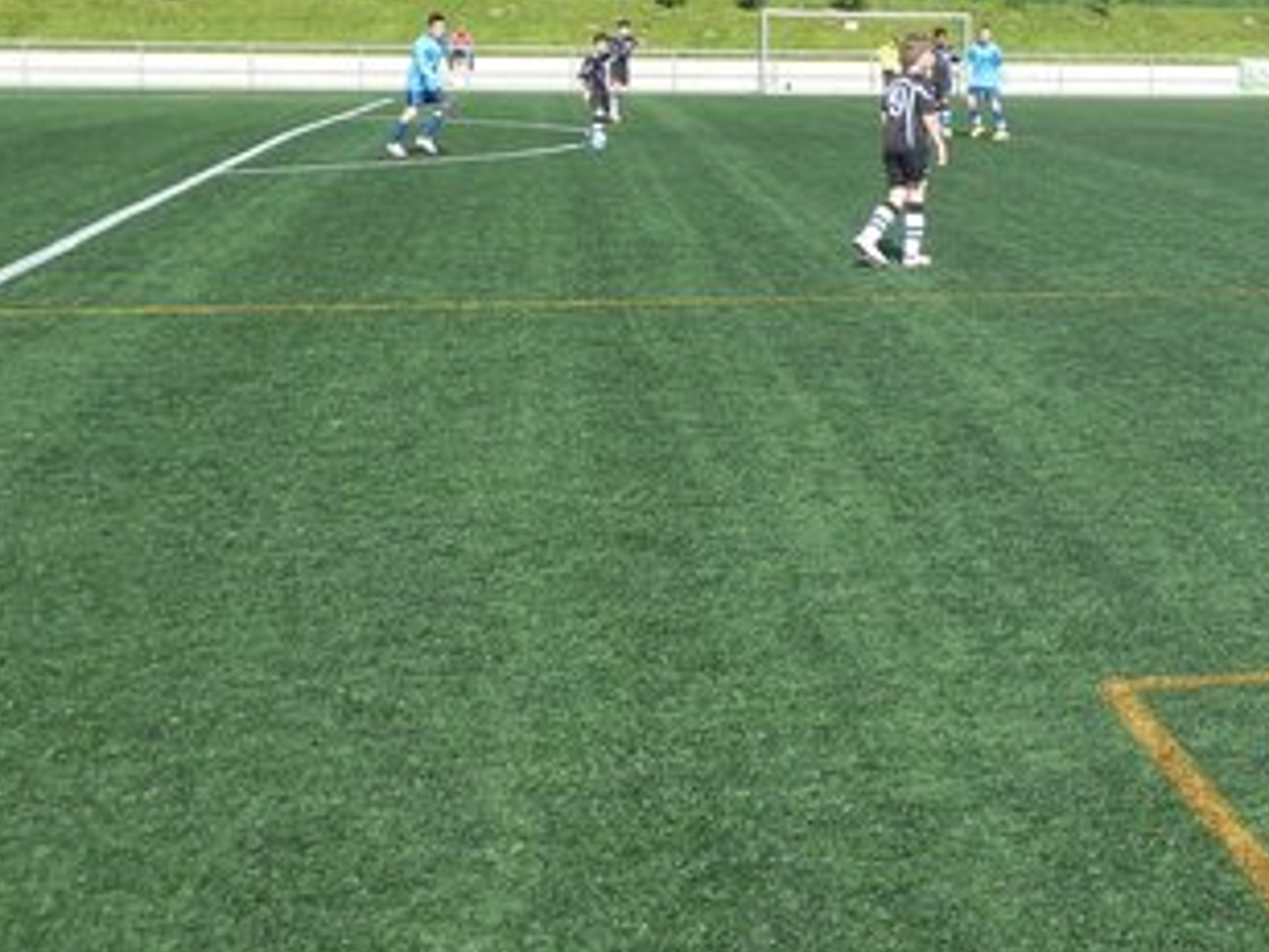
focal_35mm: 66
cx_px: 1323
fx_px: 2420
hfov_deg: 27.4
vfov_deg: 21.9
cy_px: 159
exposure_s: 1/500
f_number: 4
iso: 125
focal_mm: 4.7
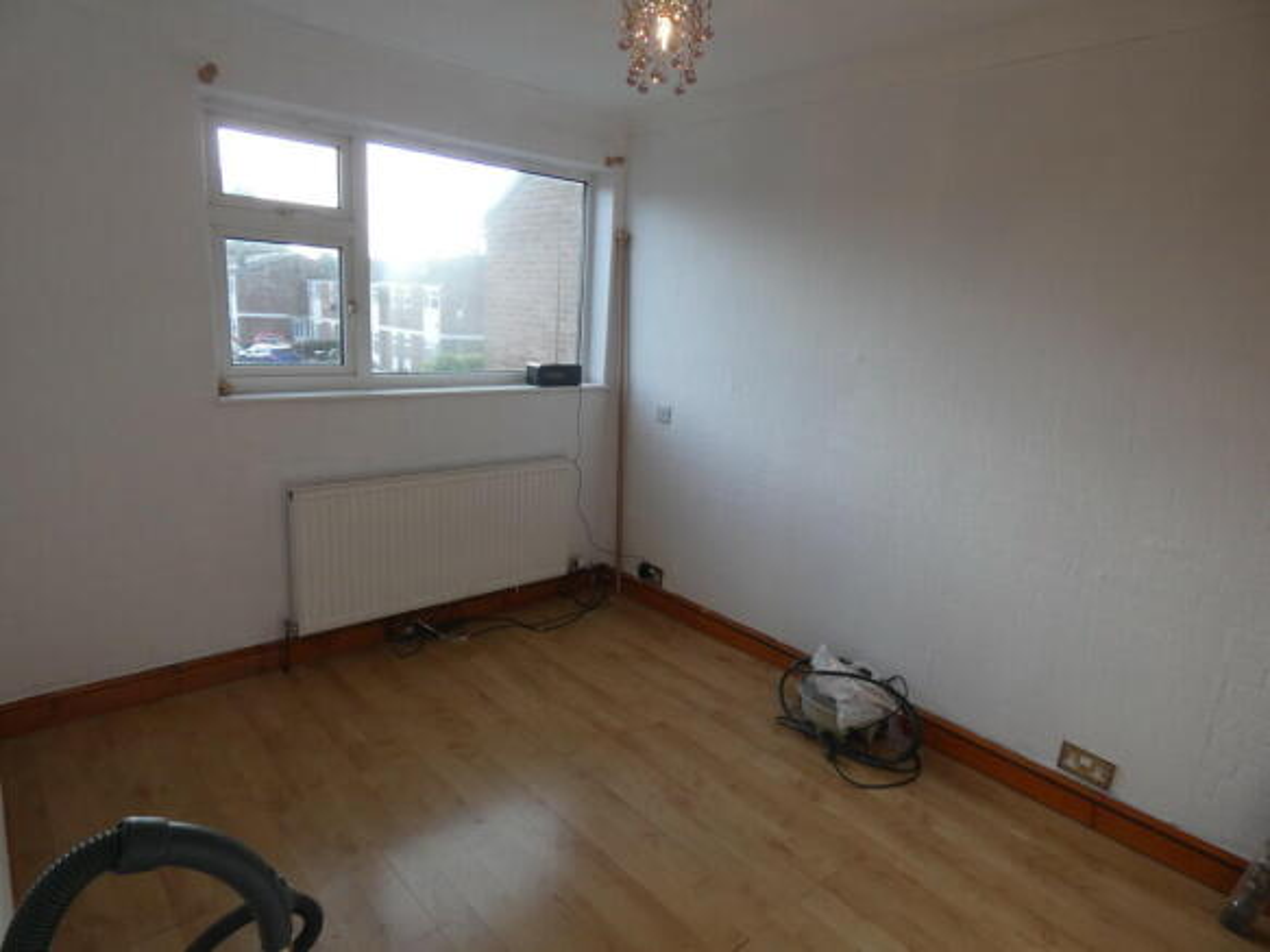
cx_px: 635
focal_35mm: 20
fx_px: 734
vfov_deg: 66.0
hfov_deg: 81.8
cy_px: 476
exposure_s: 1/160
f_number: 2.8
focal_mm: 3.6
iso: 80
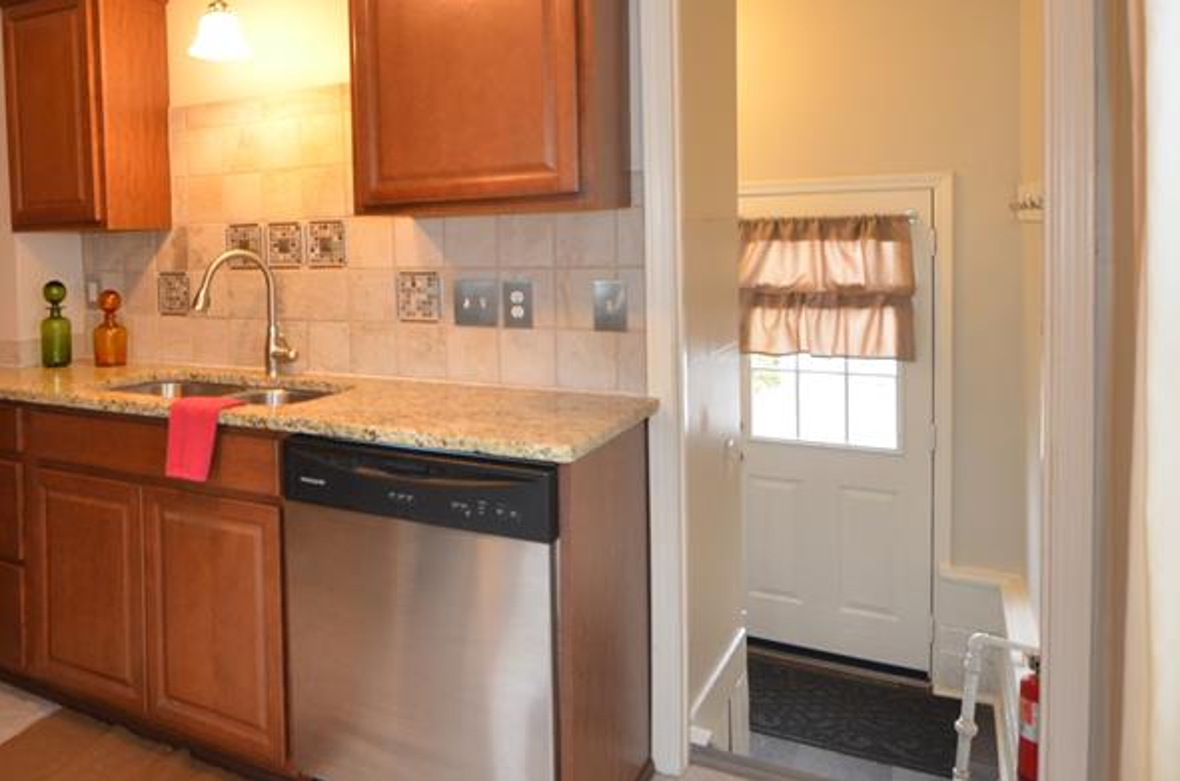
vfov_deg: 48.7
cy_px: 278
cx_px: 317
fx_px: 850
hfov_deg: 65.9
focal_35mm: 26
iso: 800
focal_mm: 10
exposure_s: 1/60
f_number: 3.5
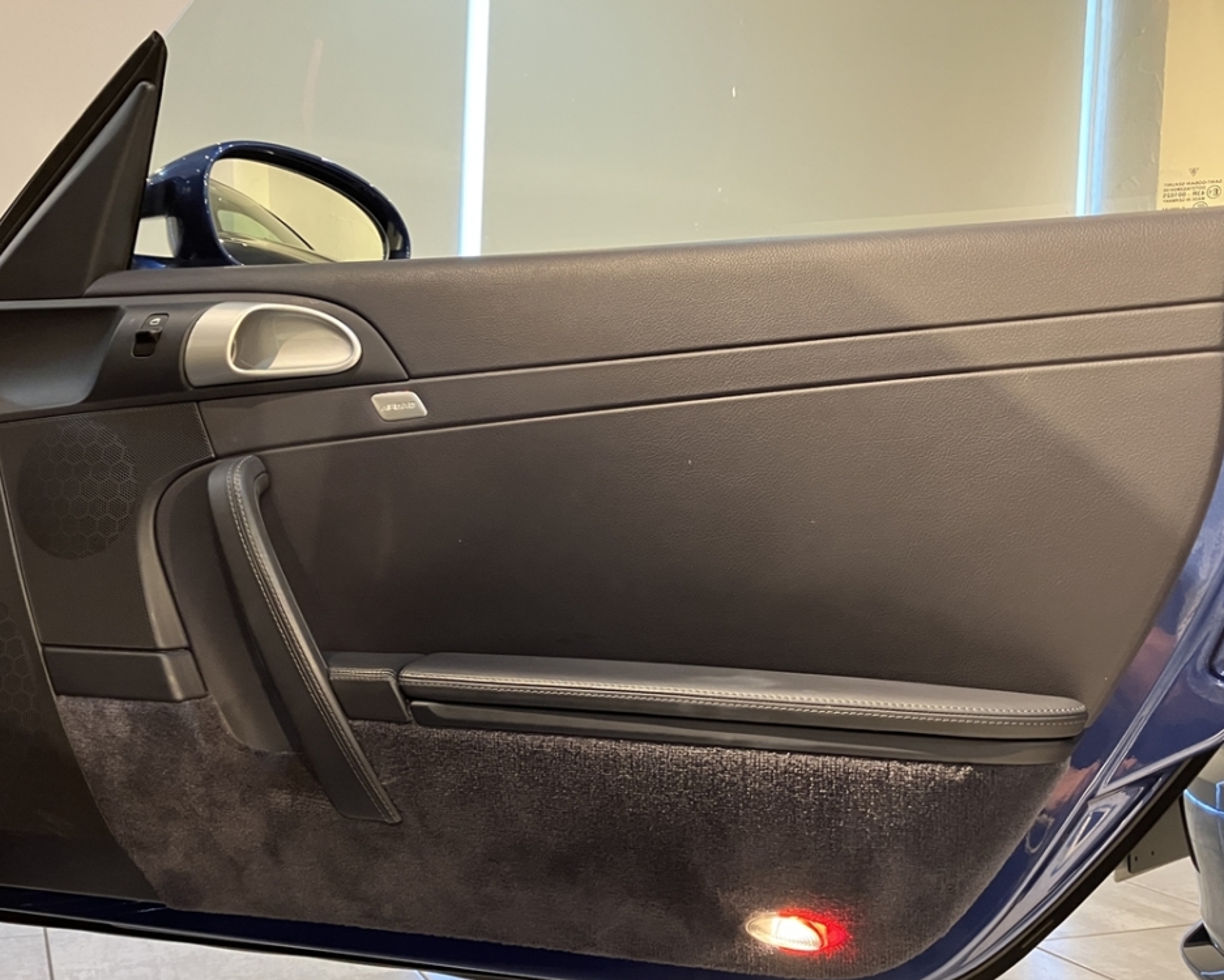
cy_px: 575
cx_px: 555
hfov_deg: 51.4
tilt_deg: -1.0
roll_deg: -2.6
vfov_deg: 42.1
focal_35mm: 35
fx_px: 1268
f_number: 1.8
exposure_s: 1/33
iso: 250
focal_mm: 3.99
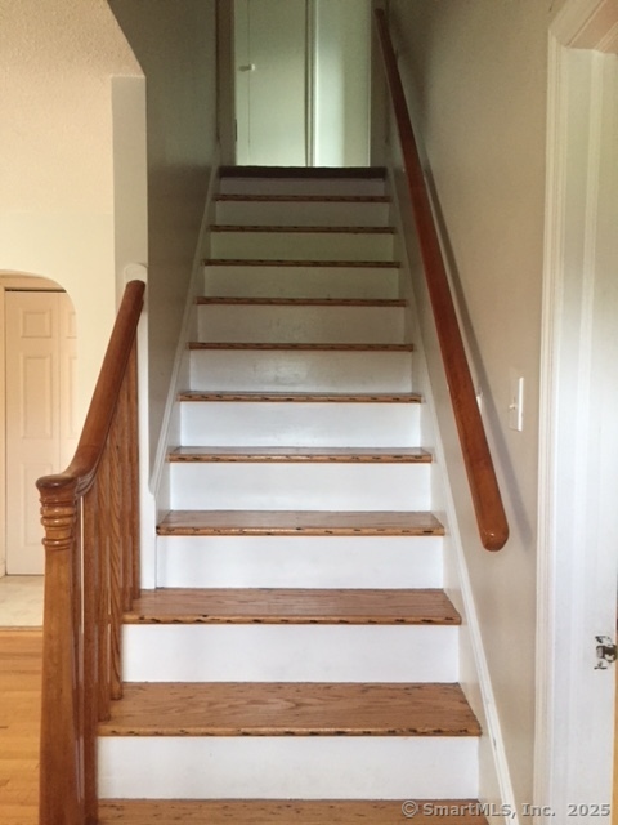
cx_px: 309
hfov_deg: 48.2
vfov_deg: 61.7
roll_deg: +0.2
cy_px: 412
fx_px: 690
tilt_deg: -1.5
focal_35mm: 29
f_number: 2.2
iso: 250
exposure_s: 1/30
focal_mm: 4.15
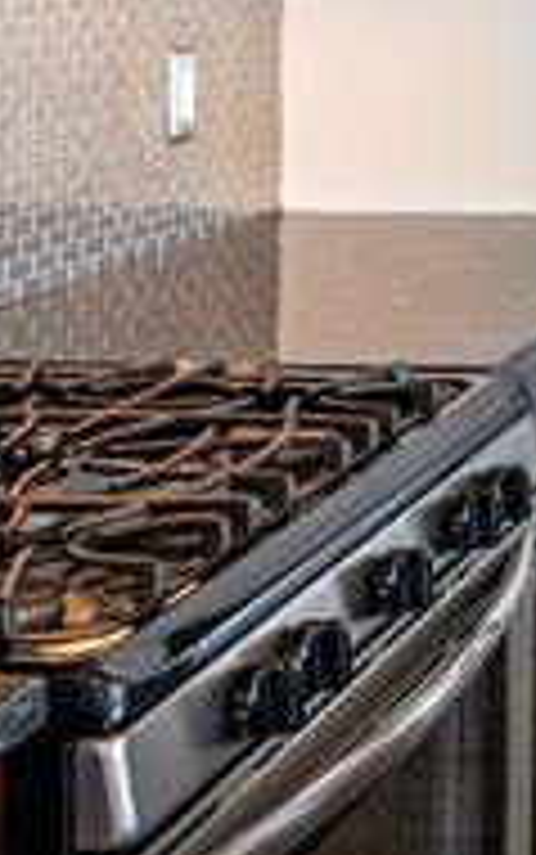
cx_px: 1113
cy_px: -27
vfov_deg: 25.3
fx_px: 1797
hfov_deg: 14.0
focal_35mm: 77
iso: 1600
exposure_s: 1/25
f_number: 9
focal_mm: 14
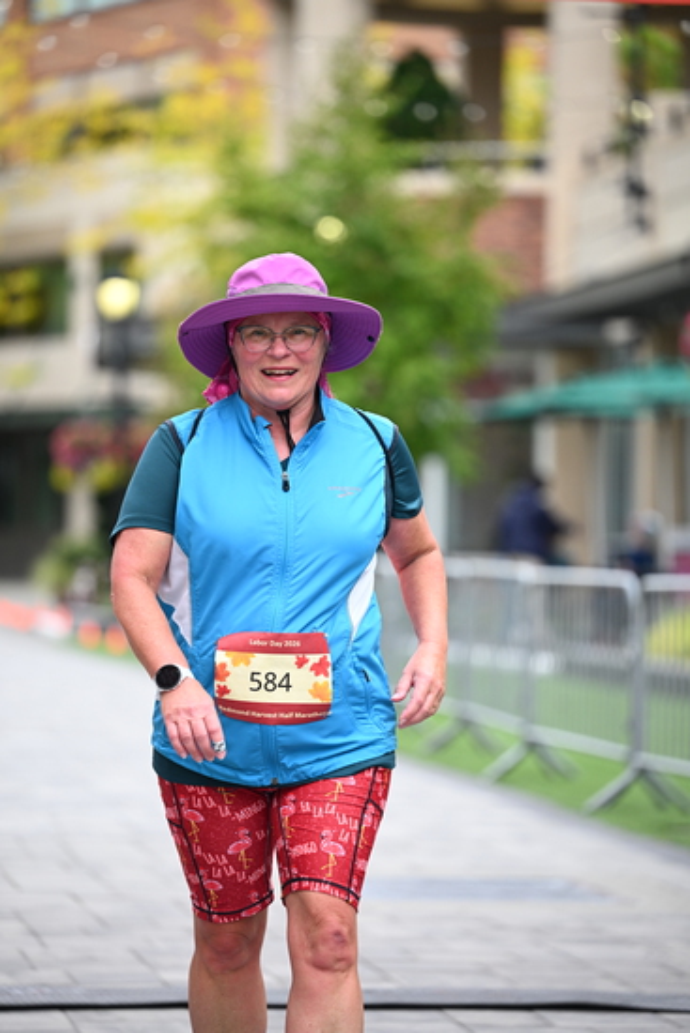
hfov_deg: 10.2
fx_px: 3879
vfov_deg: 15.2
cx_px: 345
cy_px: 516
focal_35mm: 135
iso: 640
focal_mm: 135
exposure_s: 1/1600
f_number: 2.8
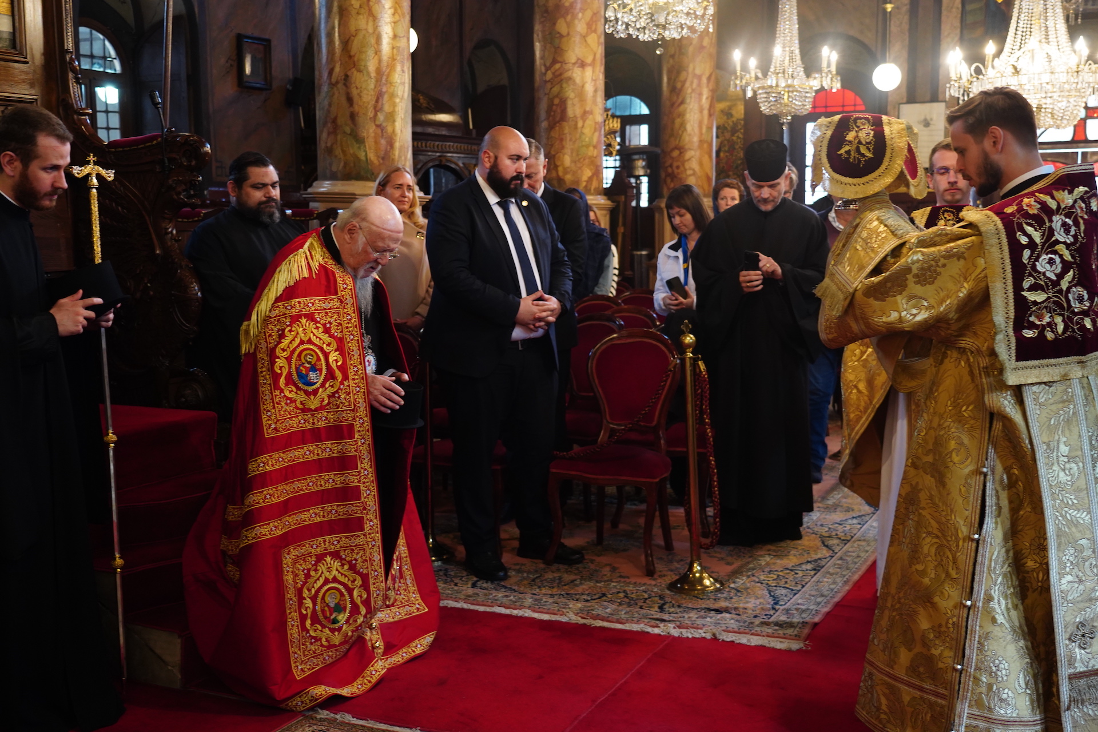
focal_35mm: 39
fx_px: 1189
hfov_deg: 49.6
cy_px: 366
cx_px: 549
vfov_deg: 34.2
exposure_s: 1/40
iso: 2000
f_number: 4
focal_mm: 39
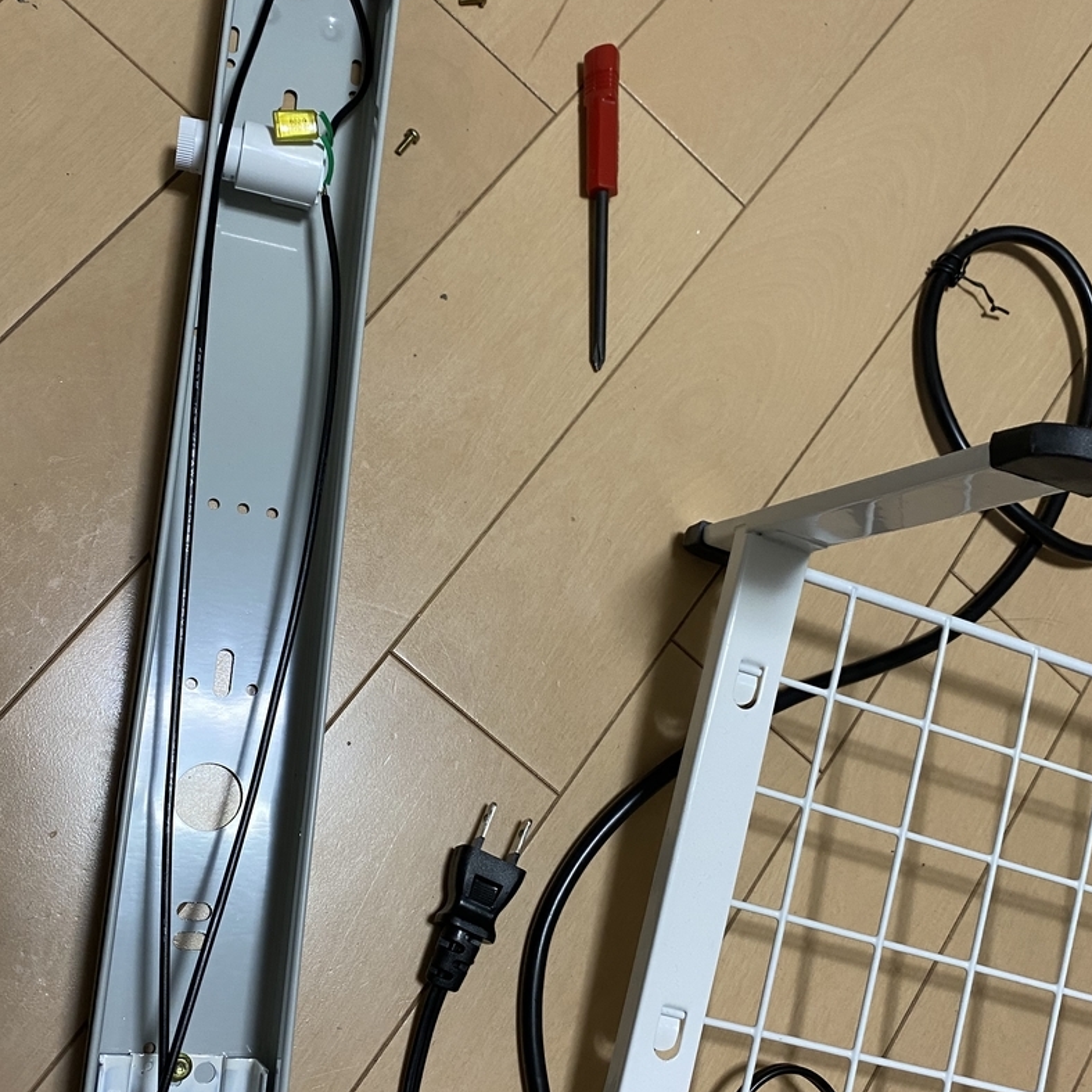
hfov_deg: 47.2
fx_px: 1249
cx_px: 507
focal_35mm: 35
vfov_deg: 47.1
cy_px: 622
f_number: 1.8
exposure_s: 1/50
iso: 160
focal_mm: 4.25
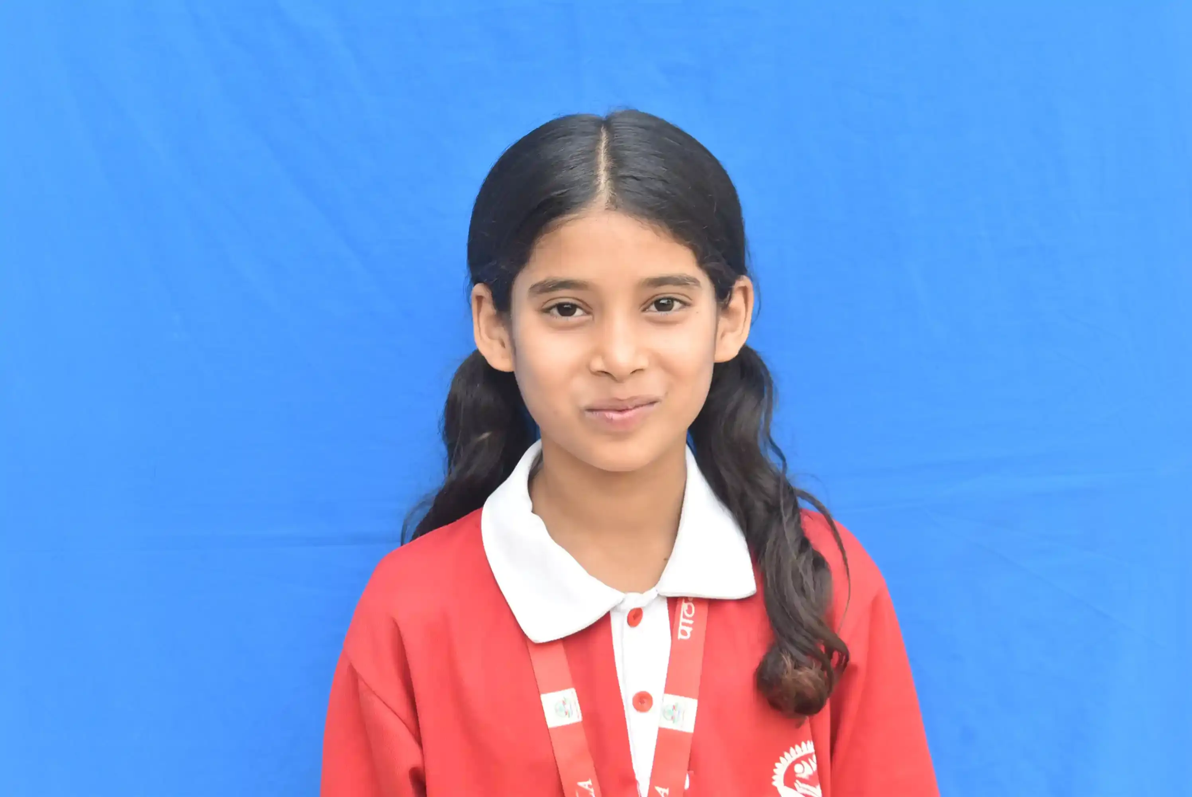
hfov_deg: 26.0
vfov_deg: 17.5
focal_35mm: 78
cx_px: 596
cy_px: 398
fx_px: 2585
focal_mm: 52
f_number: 8
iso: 500
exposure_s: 1/60
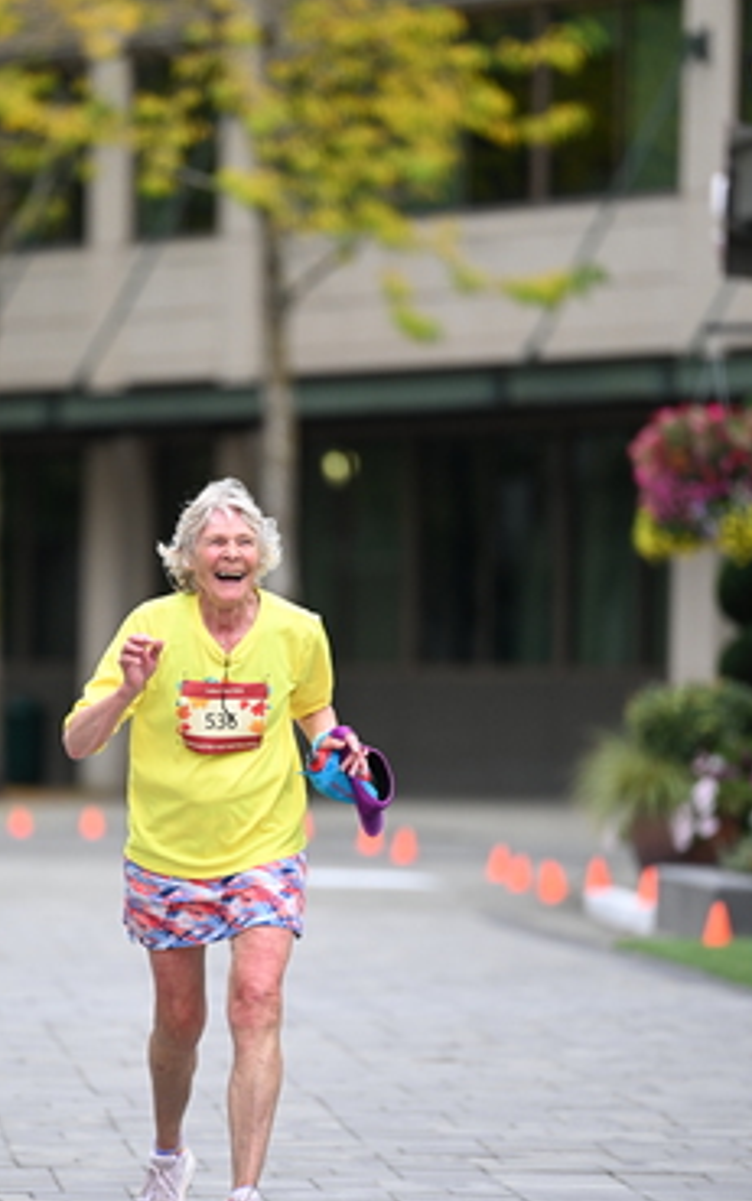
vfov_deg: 6.9
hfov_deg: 4.3
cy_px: 677
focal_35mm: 304
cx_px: 239
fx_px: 9957
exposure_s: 1/1600
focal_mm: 200
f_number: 2.8
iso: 640
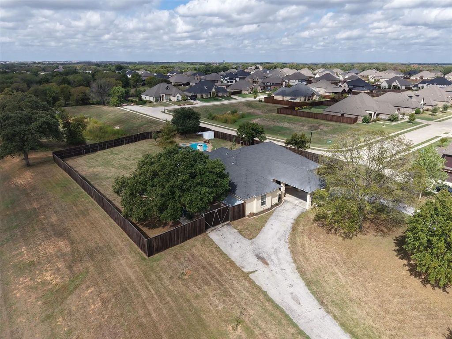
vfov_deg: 56.8
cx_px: 226
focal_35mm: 24
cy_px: 170
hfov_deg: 71.6
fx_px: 313
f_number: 1.8
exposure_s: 1/3200
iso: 150
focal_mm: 8.67
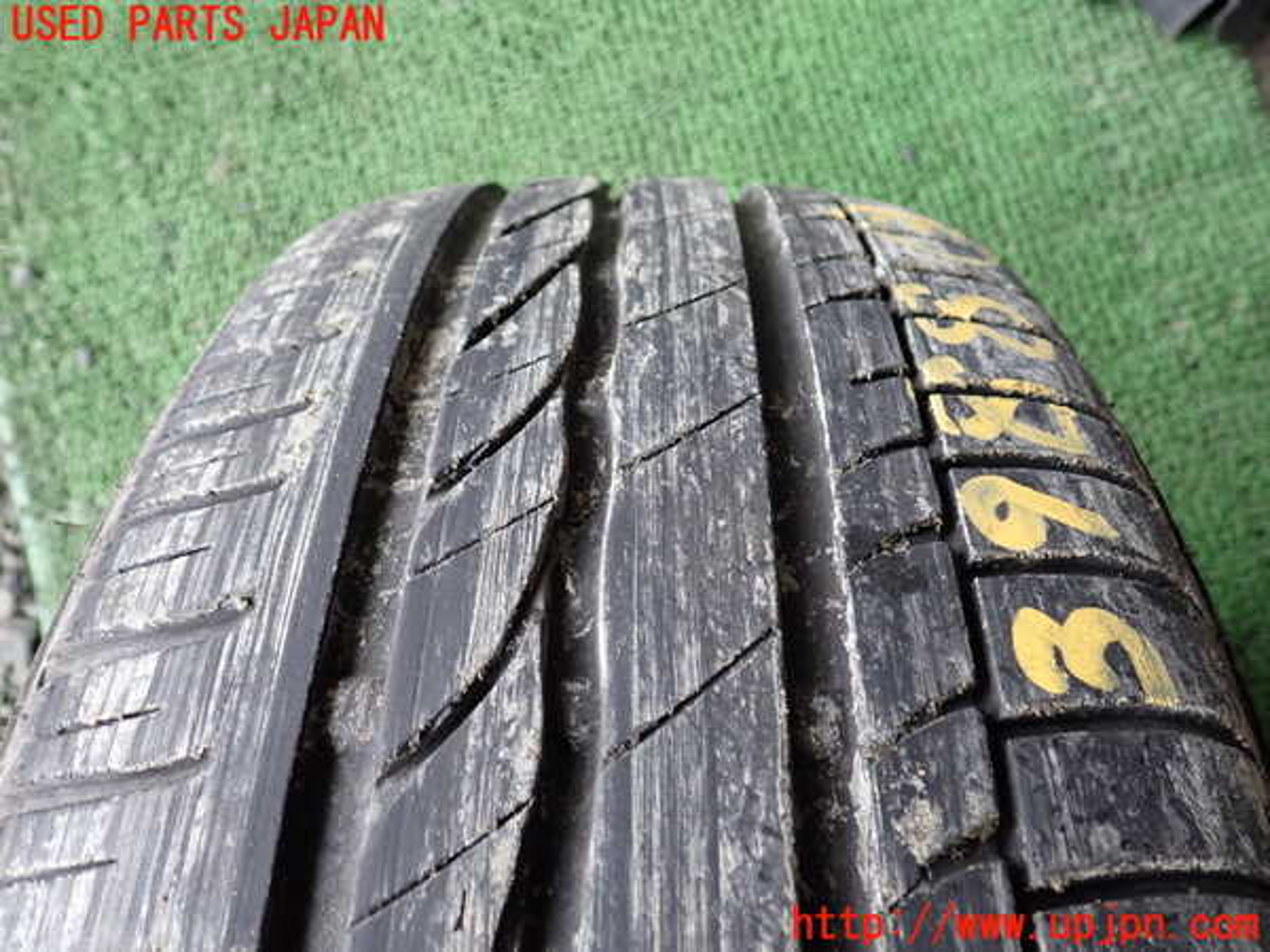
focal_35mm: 30
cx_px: 635
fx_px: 1101
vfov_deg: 46.8
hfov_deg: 60.0
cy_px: 476
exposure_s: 1/30
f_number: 2.3
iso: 250
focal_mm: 5.4
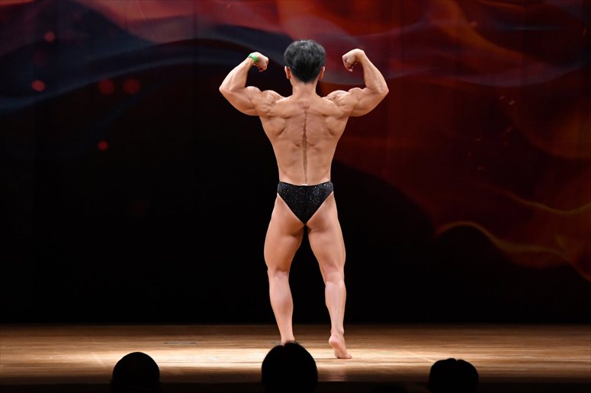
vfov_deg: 5.7
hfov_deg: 8.6
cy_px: 196
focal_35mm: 240
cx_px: 296
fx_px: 3938
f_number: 5.6
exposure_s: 1/400
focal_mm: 160
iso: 4000
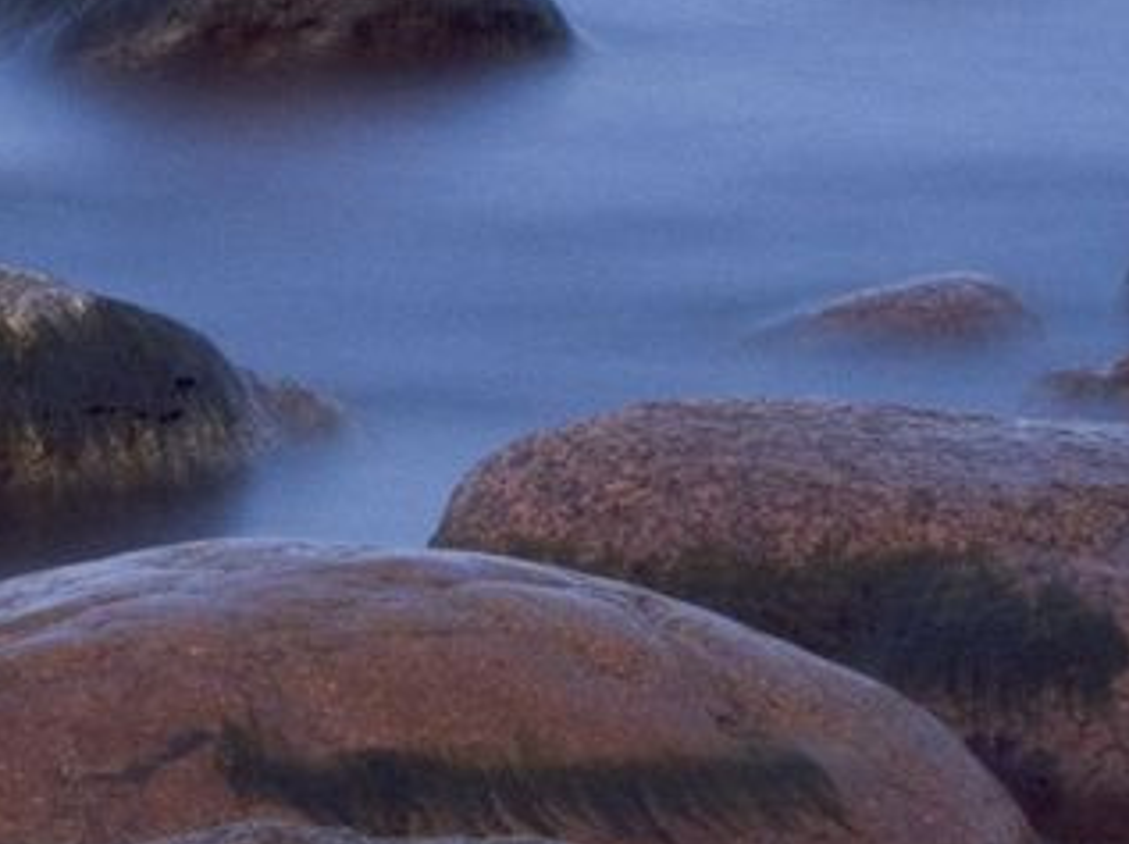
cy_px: 598
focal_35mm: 207
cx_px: 167
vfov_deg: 7.2
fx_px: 6744
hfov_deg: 9.5
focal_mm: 16.7
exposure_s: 30
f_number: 9
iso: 50
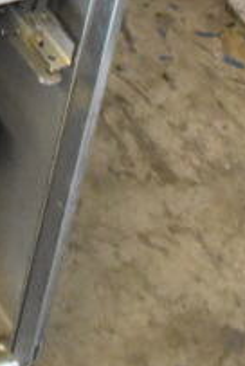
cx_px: -178
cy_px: -435
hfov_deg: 9.7
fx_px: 1373
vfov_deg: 12.7
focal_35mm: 135
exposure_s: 1/30
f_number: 3.8
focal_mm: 20
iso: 5000
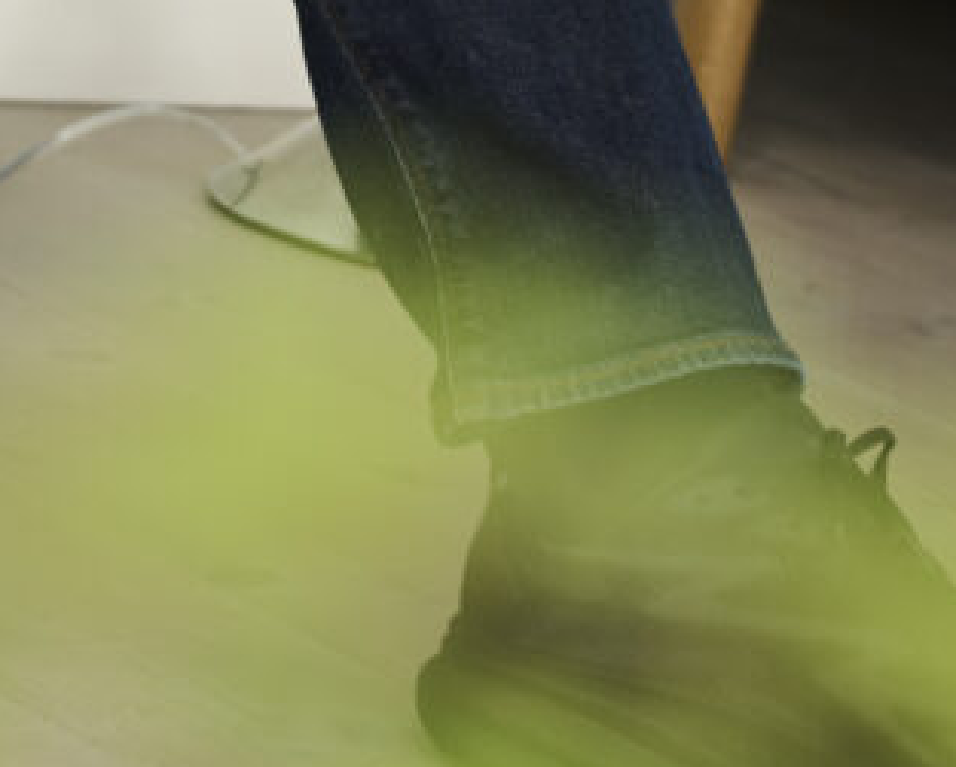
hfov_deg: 6.0
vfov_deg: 4.7
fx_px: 9119
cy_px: -837
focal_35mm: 322
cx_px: 18
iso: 250
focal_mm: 70
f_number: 4.5
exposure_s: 1/80
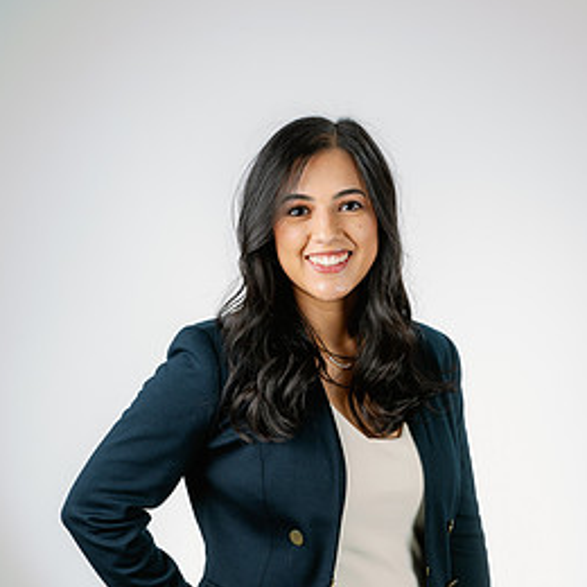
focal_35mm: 103
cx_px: 325
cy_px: 463
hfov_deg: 16.9
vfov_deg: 16.8
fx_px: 1976
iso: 125
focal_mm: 70
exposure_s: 1/160
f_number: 8
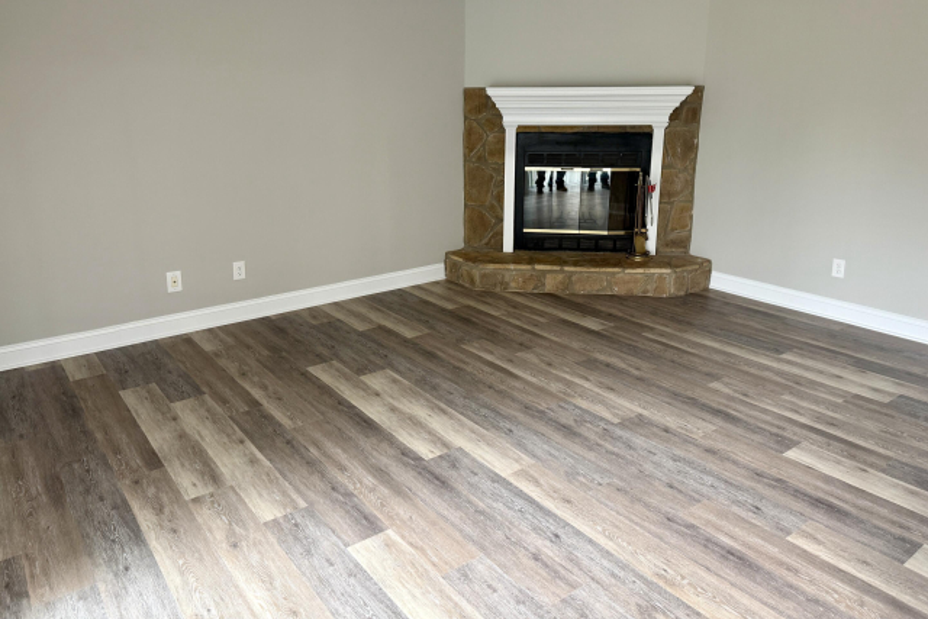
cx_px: 457
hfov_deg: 69.4
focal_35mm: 26
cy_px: 258
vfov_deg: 49.4
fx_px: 670
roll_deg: +0.7
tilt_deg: -14.1
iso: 160
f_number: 1.78
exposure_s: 1/60
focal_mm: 6.76
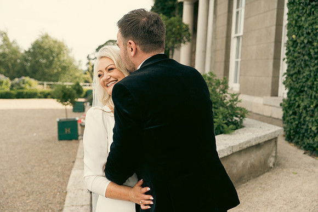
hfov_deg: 41.9
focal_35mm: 47
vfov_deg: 28.7
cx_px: 159
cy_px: 106
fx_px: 415
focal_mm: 47
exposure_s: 1/400
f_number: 3.5
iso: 160
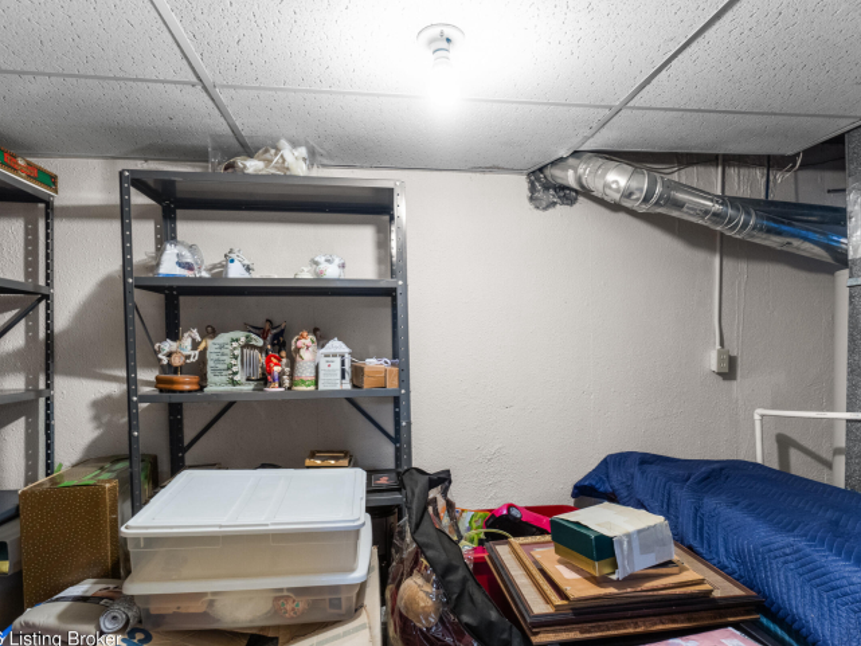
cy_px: 333
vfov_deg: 69.9
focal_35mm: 19
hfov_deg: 85.9
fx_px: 462
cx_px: 450
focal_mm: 11
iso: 400
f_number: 8
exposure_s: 1/2
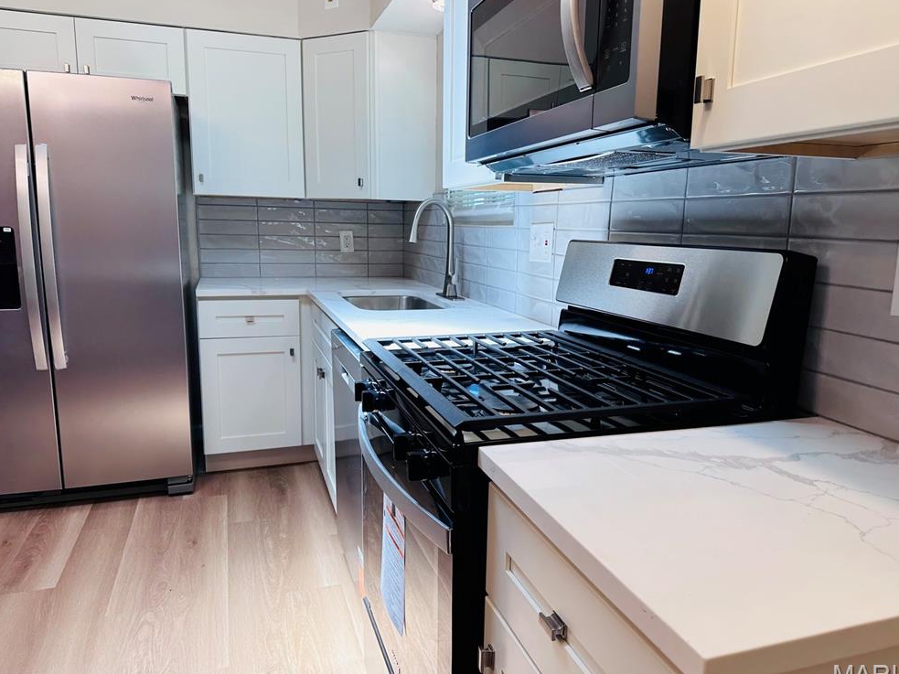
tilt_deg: -10.0
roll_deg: -0.9
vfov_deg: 54.9
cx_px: 456
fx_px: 649
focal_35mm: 25
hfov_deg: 69.4
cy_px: 343
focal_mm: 6.86
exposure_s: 1/120
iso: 64
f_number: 1.78
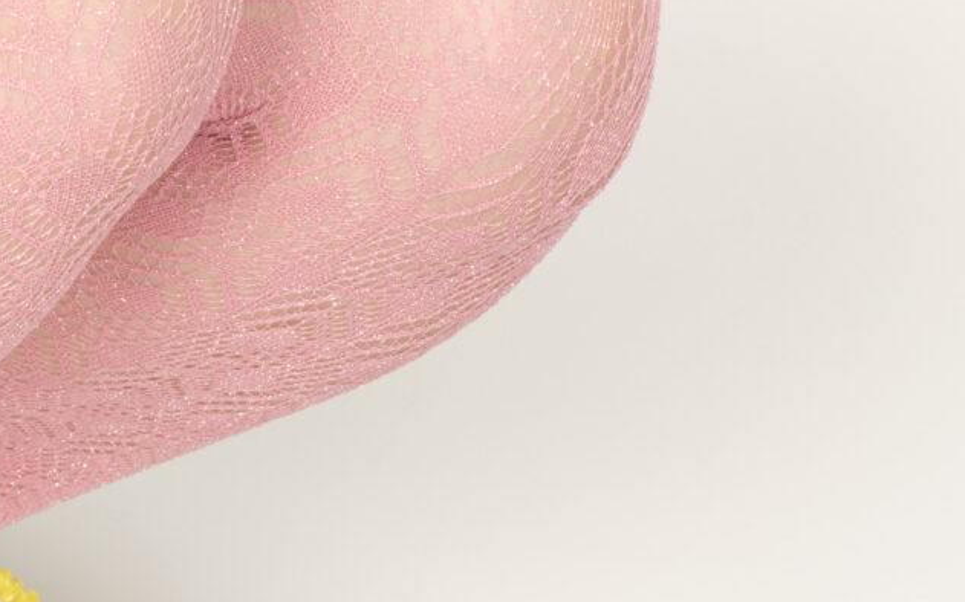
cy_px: -715
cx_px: -430
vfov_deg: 4.7
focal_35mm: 271
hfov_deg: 7.6
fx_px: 7125
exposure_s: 1/125
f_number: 11
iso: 100
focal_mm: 80
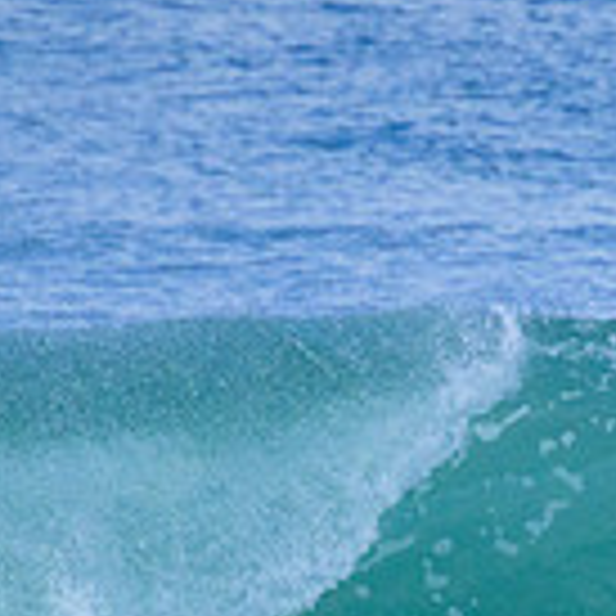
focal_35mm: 2884
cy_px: 839
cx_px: 670
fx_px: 58064
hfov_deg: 0.6
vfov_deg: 0.6
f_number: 11
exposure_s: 1/2000
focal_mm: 800
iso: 2800
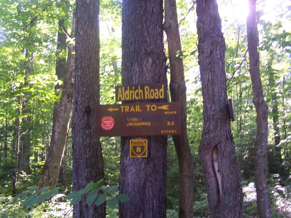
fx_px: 319
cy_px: 109
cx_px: 146
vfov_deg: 37.7
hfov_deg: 49.0
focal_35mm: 38
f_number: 2.8
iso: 140
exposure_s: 1/25
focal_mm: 6.3
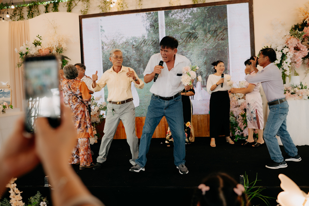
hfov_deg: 65.5
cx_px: 154
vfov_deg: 46.4
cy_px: 103
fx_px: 240
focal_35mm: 28
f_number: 2.2
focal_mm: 28
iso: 400
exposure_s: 1/200
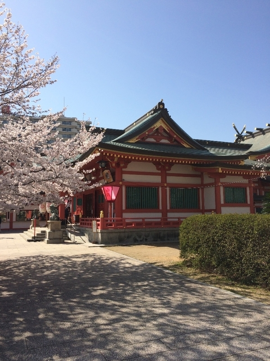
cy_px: 180
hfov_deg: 48.2
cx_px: 135
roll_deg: +1.3
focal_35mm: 29
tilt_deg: +5.4
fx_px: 302
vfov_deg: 61.7
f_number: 2.2
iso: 32
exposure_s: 1/2160
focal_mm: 4.15
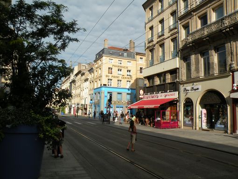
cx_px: 119
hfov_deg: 65.3
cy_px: 90
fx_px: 186
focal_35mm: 27
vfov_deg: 51.4
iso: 64
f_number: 6.3
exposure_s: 1/282
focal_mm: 4.7
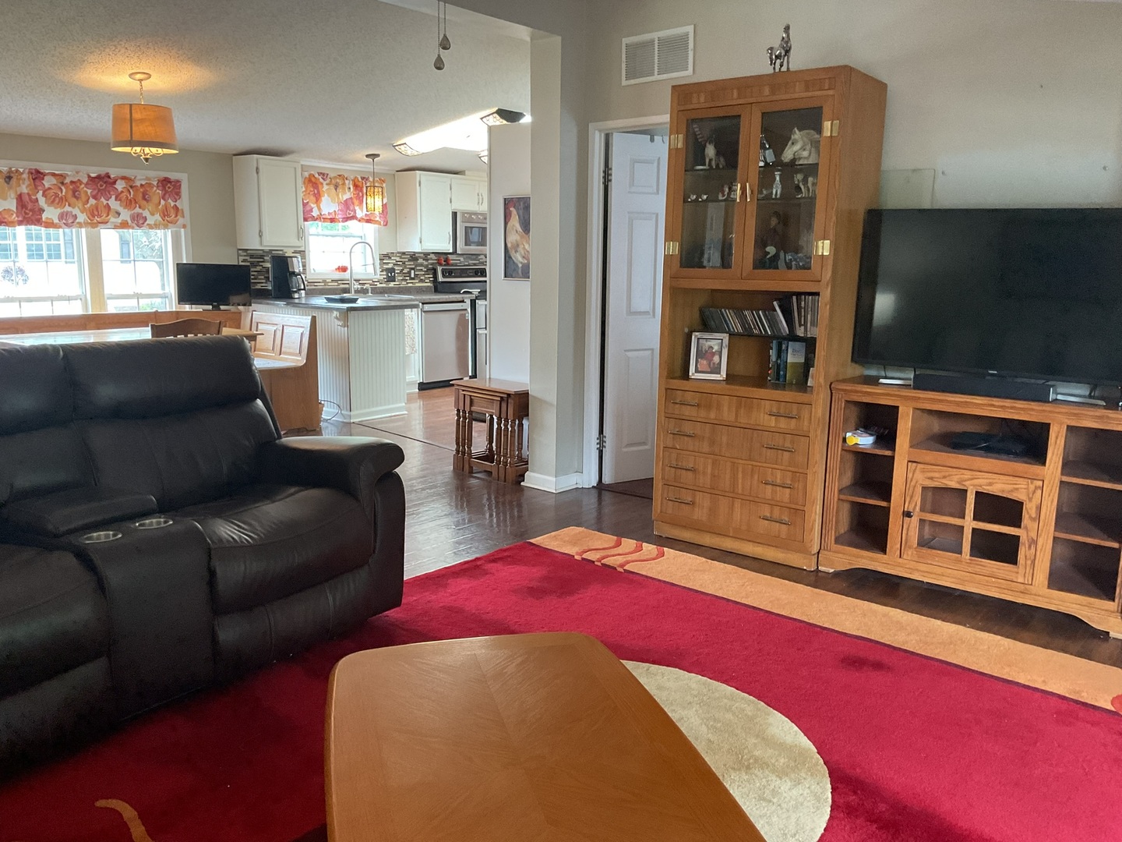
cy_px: 421
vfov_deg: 48.2
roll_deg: -1.9
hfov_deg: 61.7
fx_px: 940
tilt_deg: -10.9
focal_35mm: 29
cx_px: 561
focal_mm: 3
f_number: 1.8
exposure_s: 1/60
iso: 200
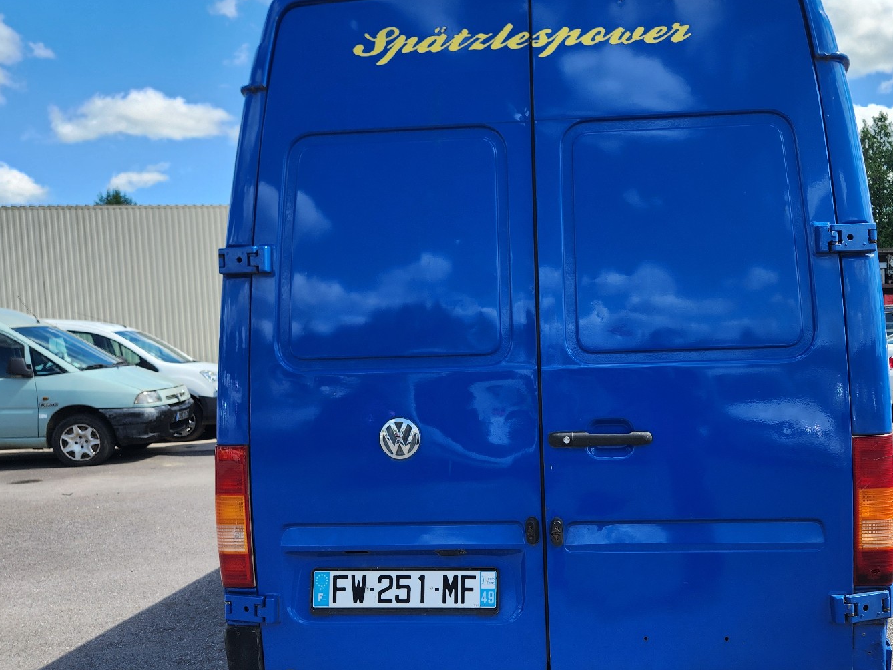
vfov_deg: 42.9
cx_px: 571
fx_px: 851
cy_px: 372
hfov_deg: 54.6
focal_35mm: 33
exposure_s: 1/833
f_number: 1.8
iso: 20
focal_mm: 5.4
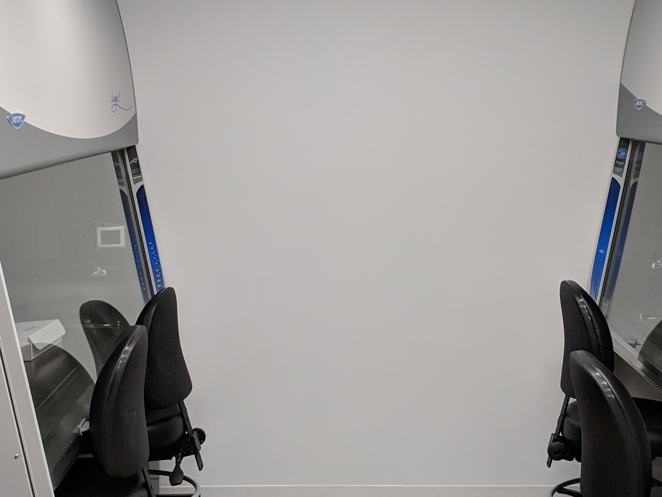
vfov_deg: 24.4
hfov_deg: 32.2
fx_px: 1148
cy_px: 283
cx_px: 316
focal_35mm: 60
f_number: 2
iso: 195
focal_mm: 4.67
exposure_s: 1/60
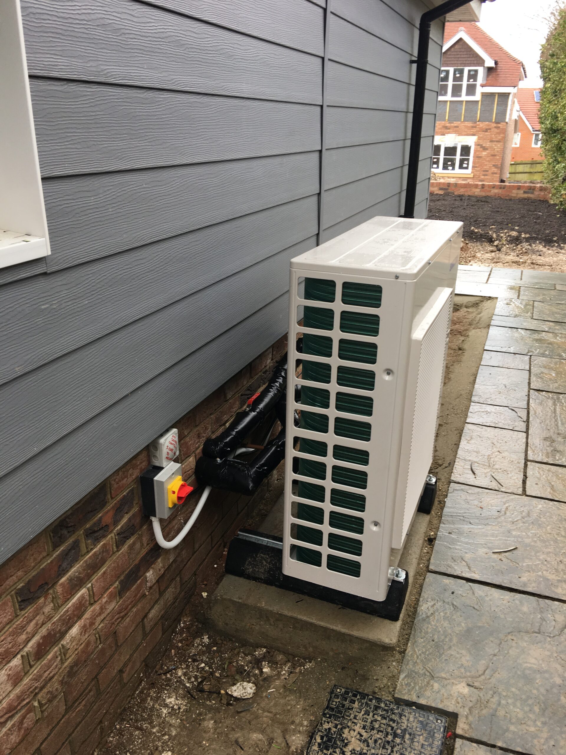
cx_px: 283
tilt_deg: -21.5
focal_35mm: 29
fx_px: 632
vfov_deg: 61.7
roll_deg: -1.3
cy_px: 378
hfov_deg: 48.2
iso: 32
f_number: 2.2
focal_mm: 4.15
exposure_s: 1/50
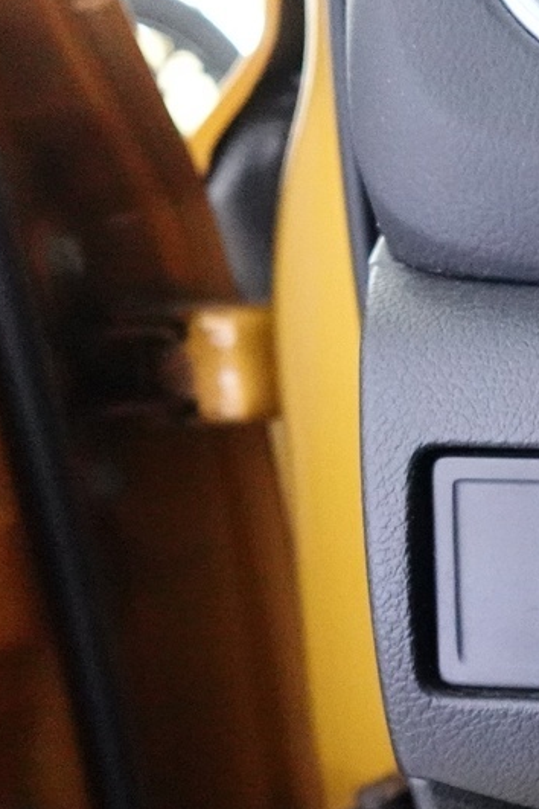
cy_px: 562
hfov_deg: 18.8
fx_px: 1370
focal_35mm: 61
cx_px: 875
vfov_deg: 32.5
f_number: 2
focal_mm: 7.6
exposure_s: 1/80
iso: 5000
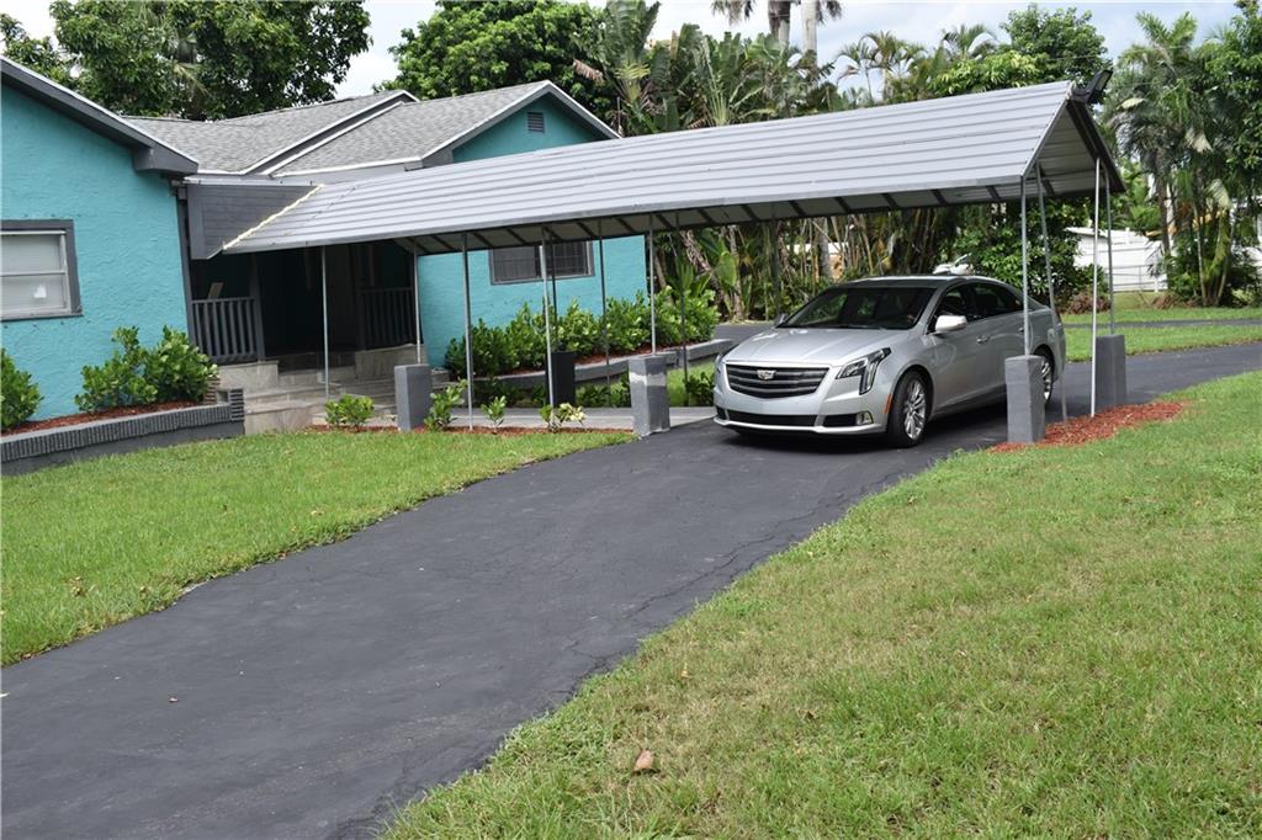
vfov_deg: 36.8
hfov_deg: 53.1
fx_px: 1262
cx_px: 631
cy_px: 420
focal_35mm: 36
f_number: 8
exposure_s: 1/250
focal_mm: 24
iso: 220
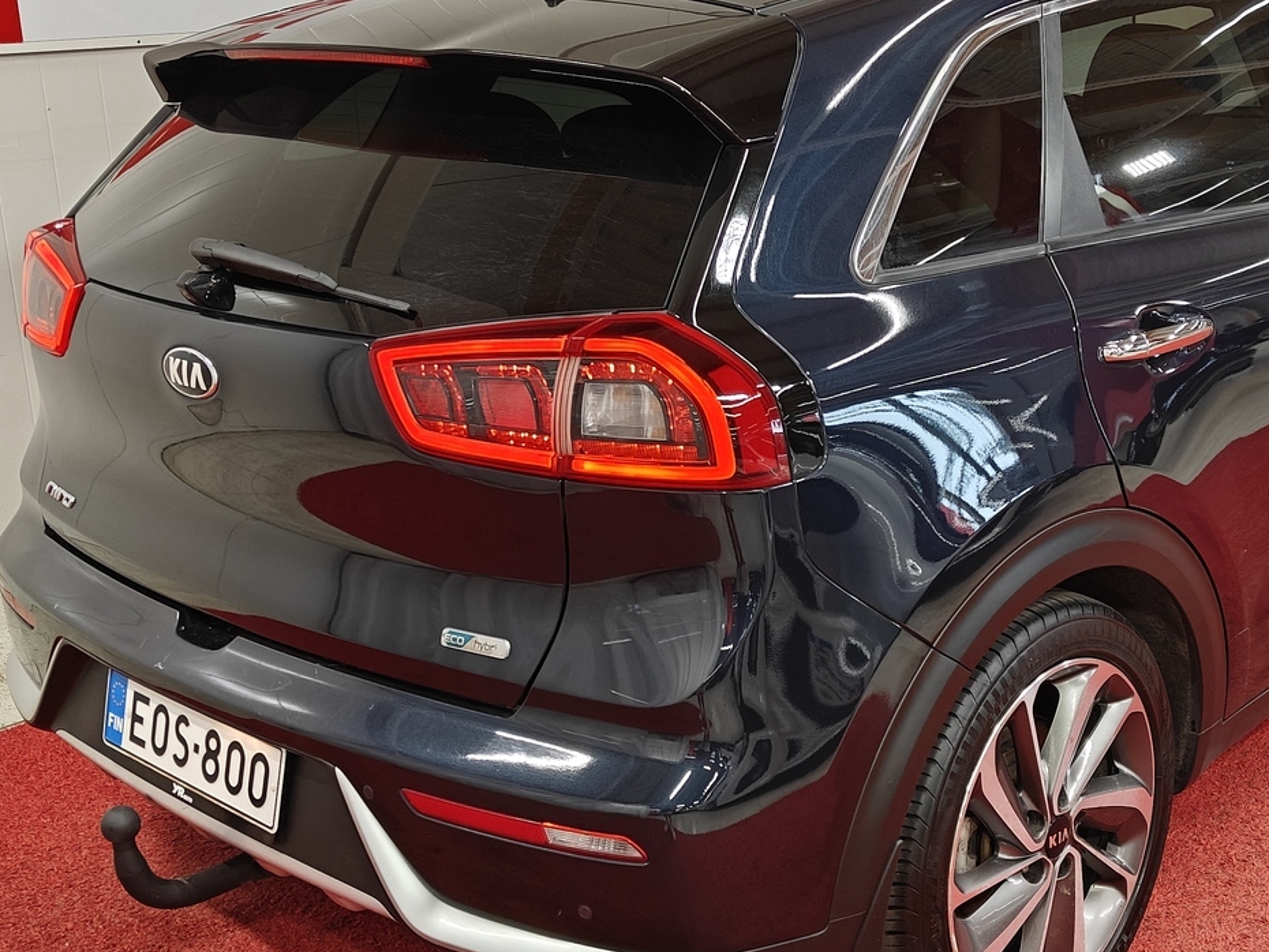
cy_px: 457
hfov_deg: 39.3
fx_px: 1760
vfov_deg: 30.3
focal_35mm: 48
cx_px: 808
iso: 80
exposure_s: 1/50
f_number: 1.8
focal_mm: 5.59
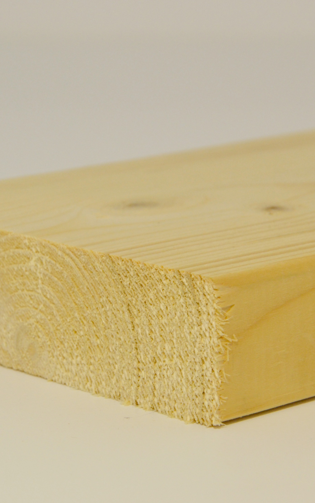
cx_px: 174
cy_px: 251
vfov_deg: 12.1
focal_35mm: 173
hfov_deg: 7.6
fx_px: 2373
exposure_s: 1/125
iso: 400
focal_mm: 75
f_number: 8
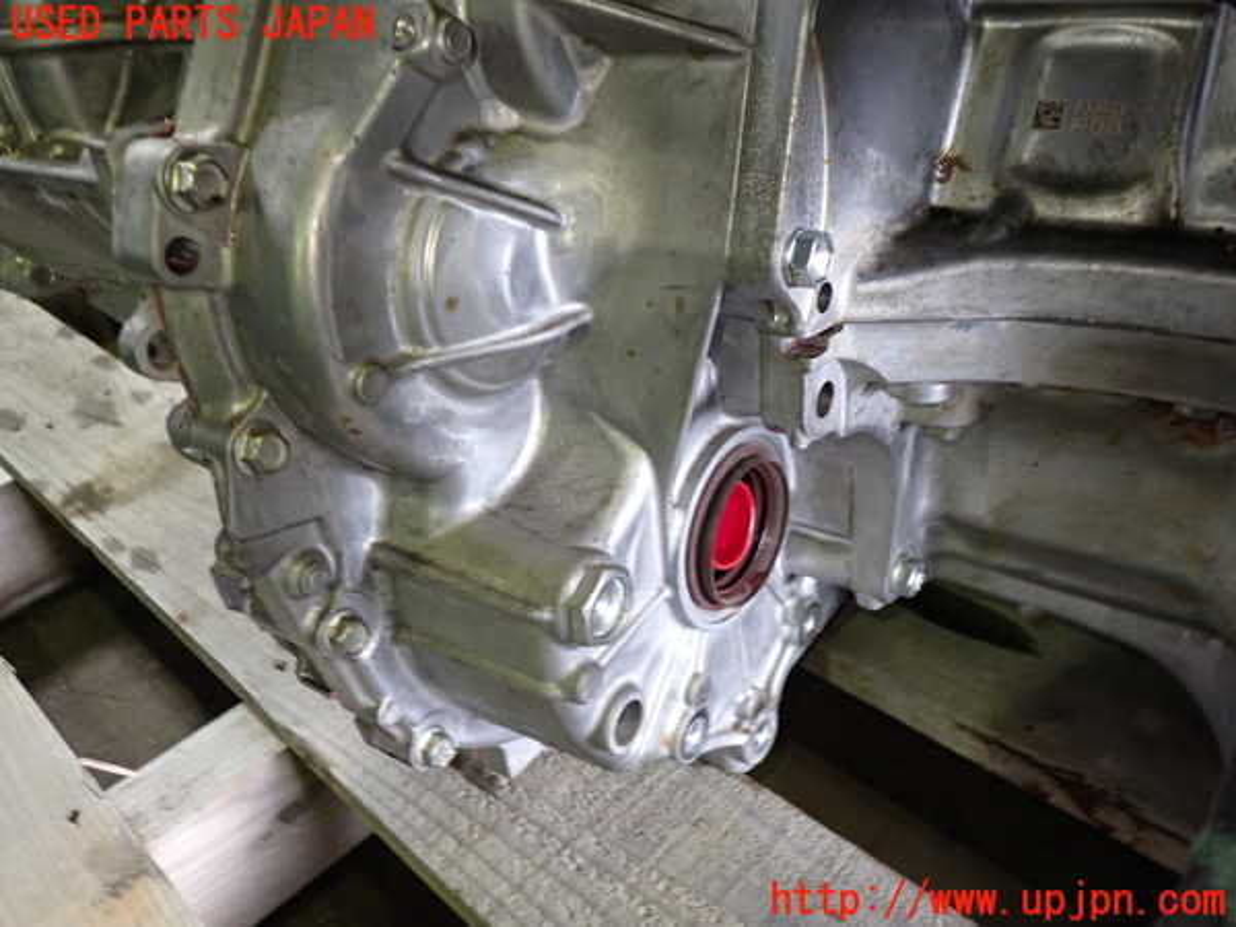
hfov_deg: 60.0
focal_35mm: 30
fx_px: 1071
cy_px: 464
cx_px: 618
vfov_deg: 46.8
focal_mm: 5.4
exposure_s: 1/30
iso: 200
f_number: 2.3
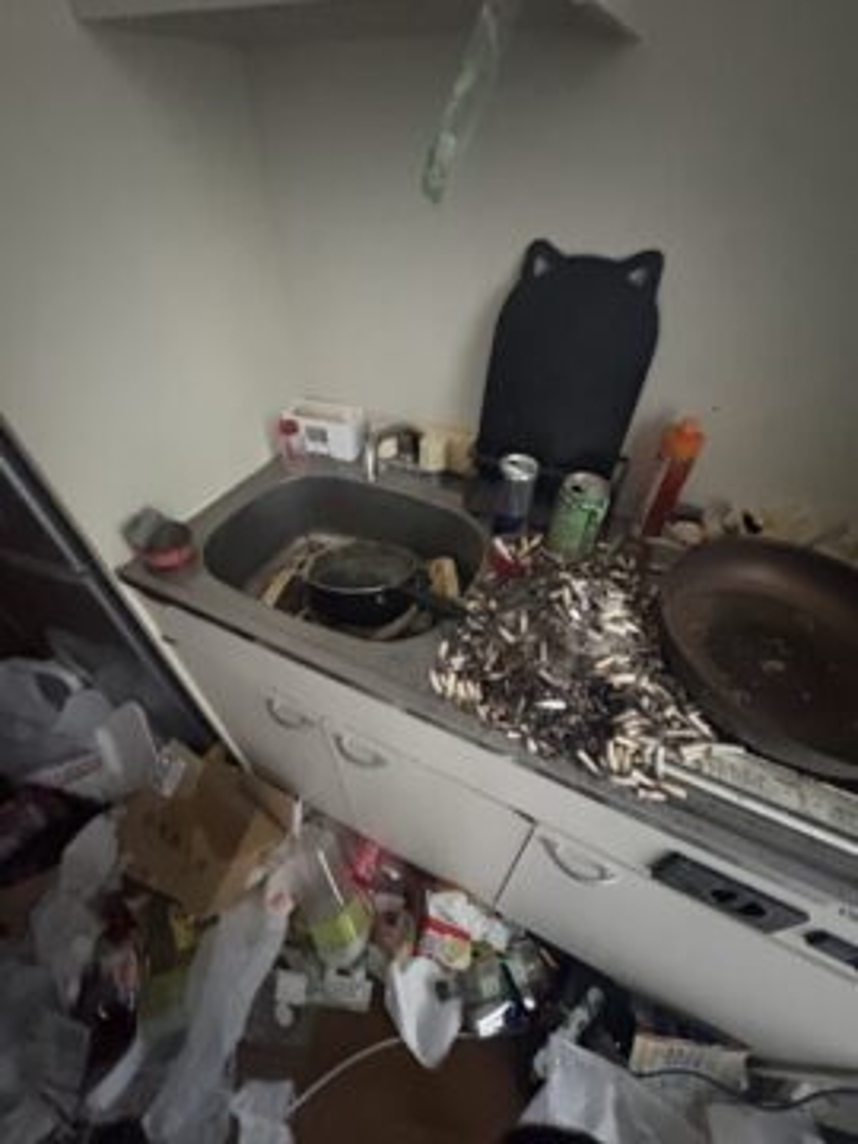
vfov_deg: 102.1
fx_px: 463
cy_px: 572
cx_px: 429
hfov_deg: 85.7
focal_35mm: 14
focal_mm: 2.22
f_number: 2.2
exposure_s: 1/30
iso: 1600
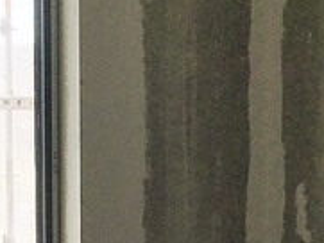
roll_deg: +0.6
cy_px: 243
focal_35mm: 164
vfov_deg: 9.0
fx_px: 1536
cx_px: 111
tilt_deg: -7.4
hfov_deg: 12.0
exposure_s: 1/450
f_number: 2.2
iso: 25
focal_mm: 4.15
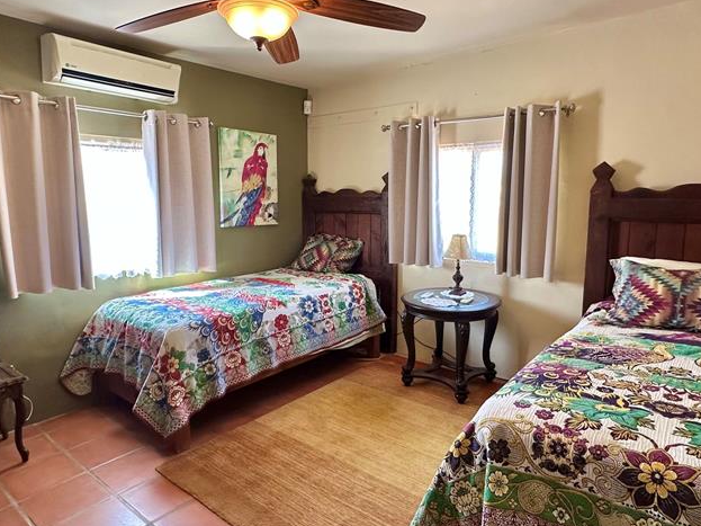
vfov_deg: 58.9
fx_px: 466
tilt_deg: -7.9
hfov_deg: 73.9
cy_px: 260
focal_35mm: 23
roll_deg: -0.1
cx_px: 352
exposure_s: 1/60
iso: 200
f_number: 2.2
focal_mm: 2.22
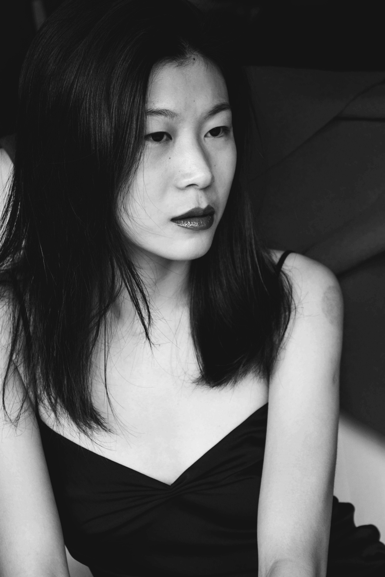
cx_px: 192
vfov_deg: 24.6
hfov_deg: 16.6
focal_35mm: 82
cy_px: 288
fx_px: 1323
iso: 1250
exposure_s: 1/500
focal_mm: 55
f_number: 5.6
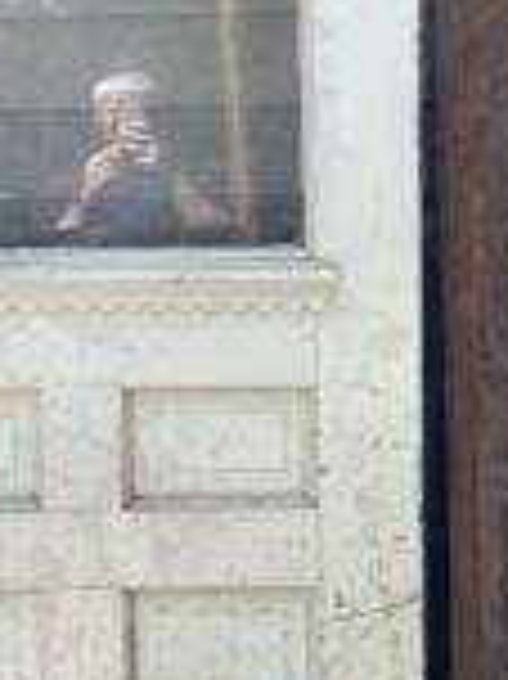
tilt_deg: -12.4
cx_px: 99
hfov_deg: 21.0
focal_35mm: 69
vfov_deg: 27.9
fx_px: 1352
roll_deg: +1.5
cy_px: 203
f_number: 1.6
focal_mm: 4.2
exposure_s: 1/532
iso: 32
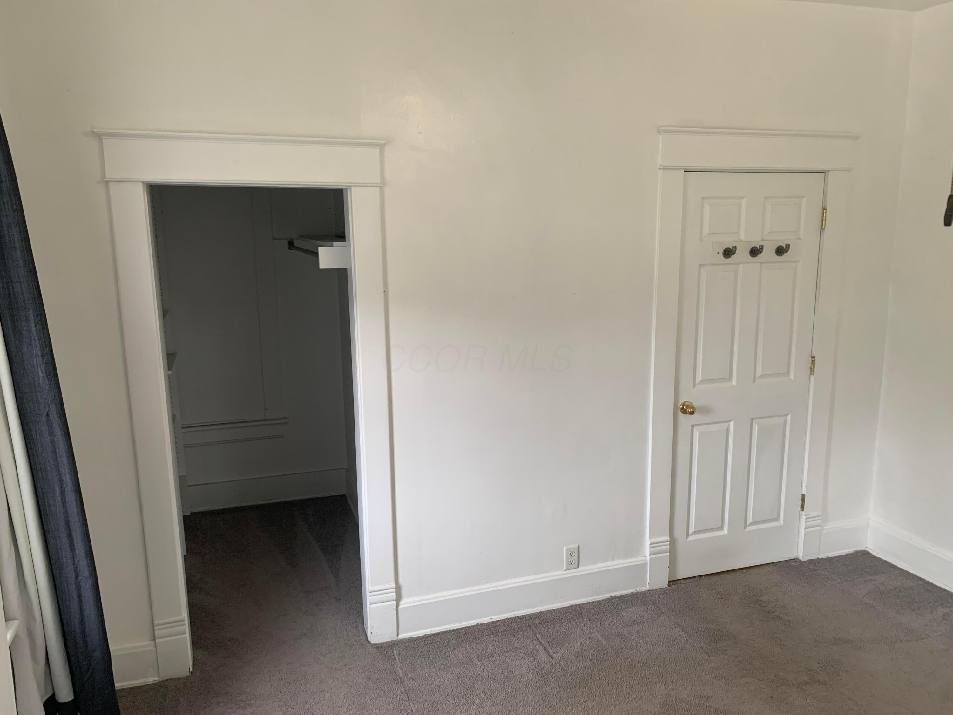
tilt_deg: -10.8
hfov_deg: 67.3
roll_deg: +1.4
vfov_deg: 53.1
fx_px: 716
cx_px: 476
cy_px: 358
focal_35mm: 26
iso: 160
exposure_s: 1/60
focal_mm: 4.25
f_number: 1.8
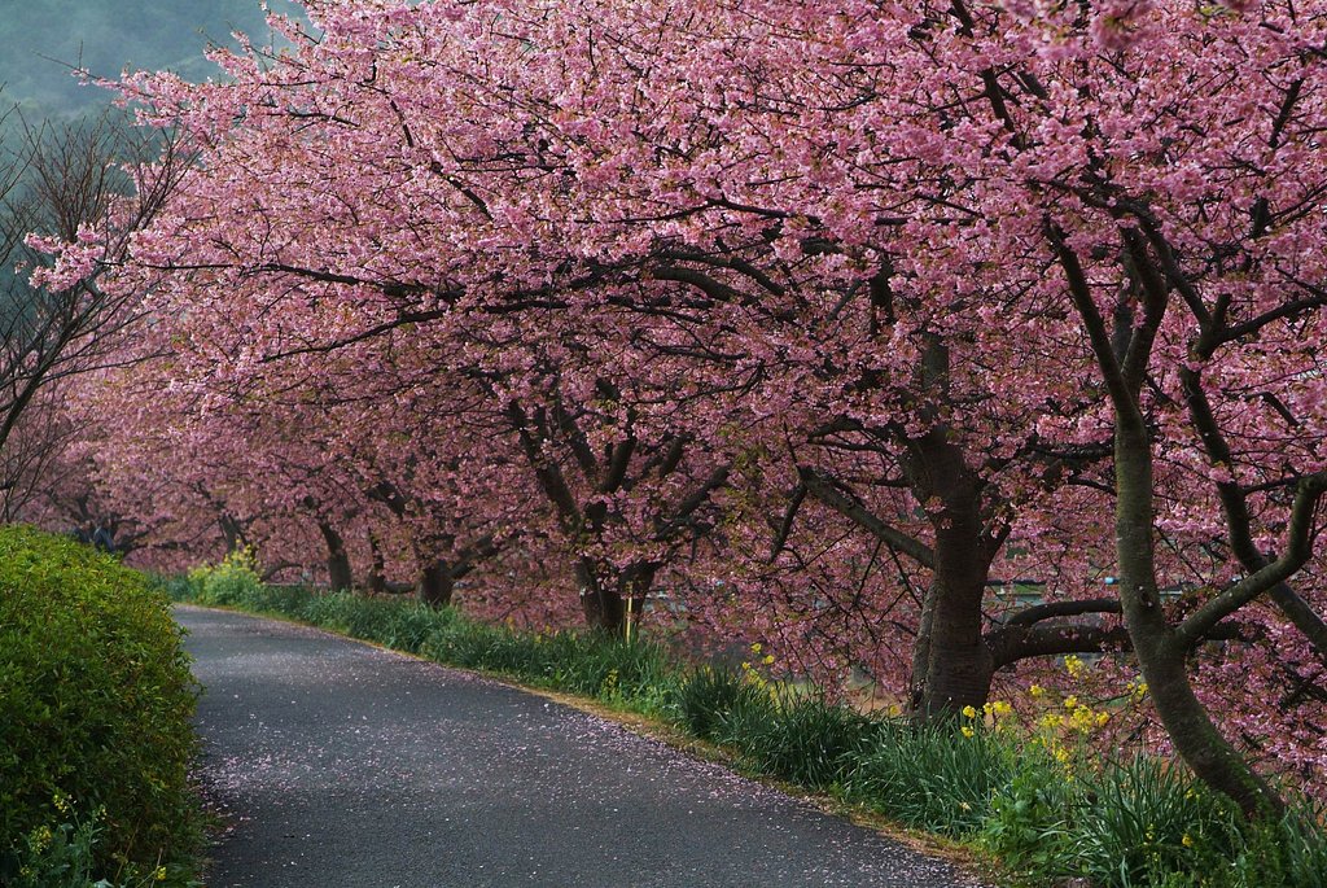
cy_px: 444
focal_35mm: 113
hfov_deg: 18.1
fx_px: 4169
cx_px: 664
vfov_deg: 12.2
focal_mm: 75
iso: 200
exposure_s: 1/125
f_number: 5.6
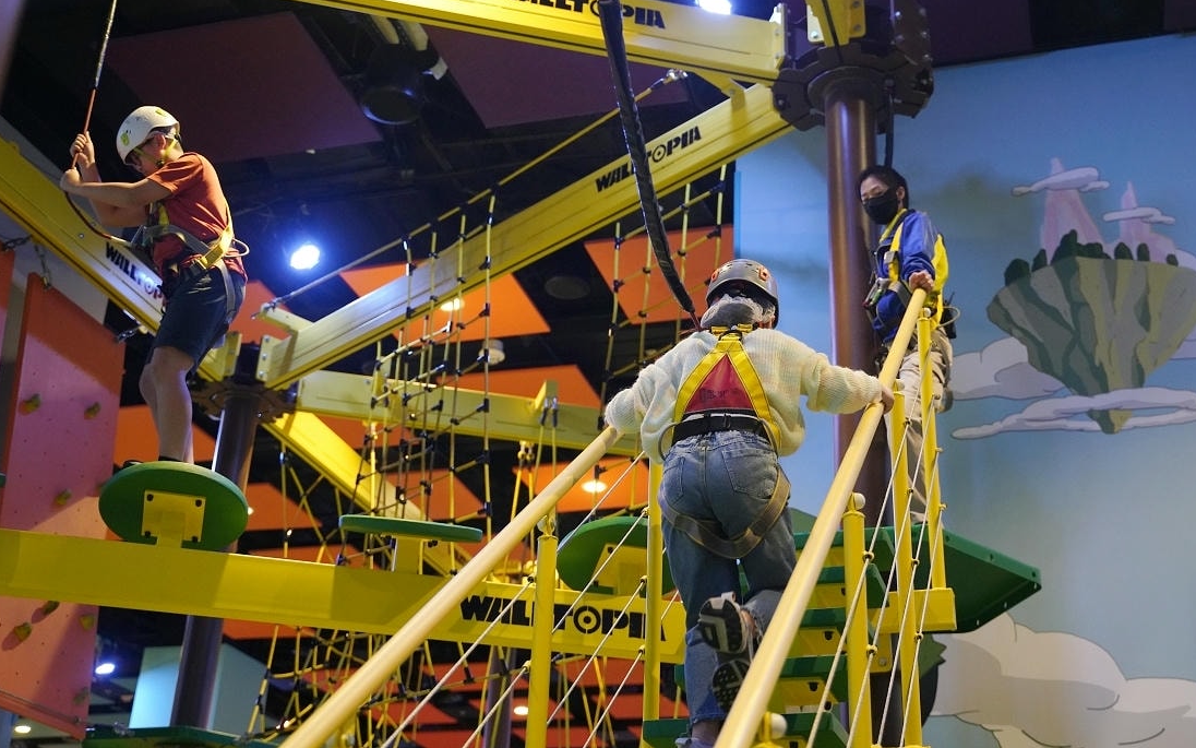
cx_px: 617
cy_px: 312
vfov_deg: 26.8
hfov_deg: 41.8
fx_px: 1565
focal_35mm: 48
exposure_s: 1/160
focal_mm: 43
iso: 3200
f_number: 2.8
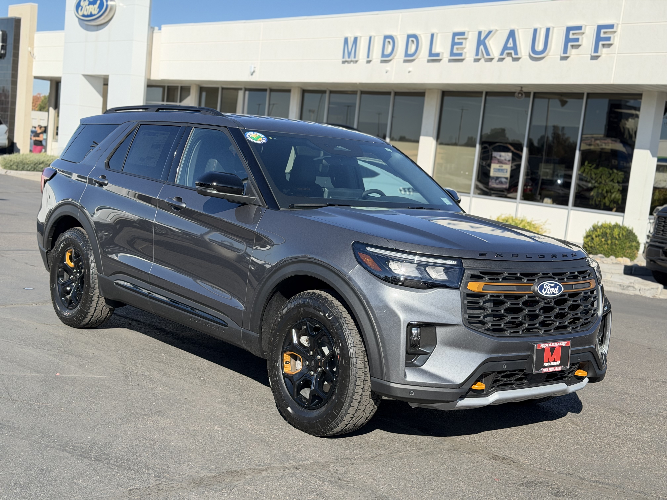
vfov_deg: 30.3
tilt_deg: -6.3
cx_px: 334
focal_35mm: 48
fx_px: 925
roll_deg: -5.8
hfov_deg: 39.7
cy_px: 250
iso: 100
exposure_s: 1/3704
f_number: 1.78
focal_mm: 6.76
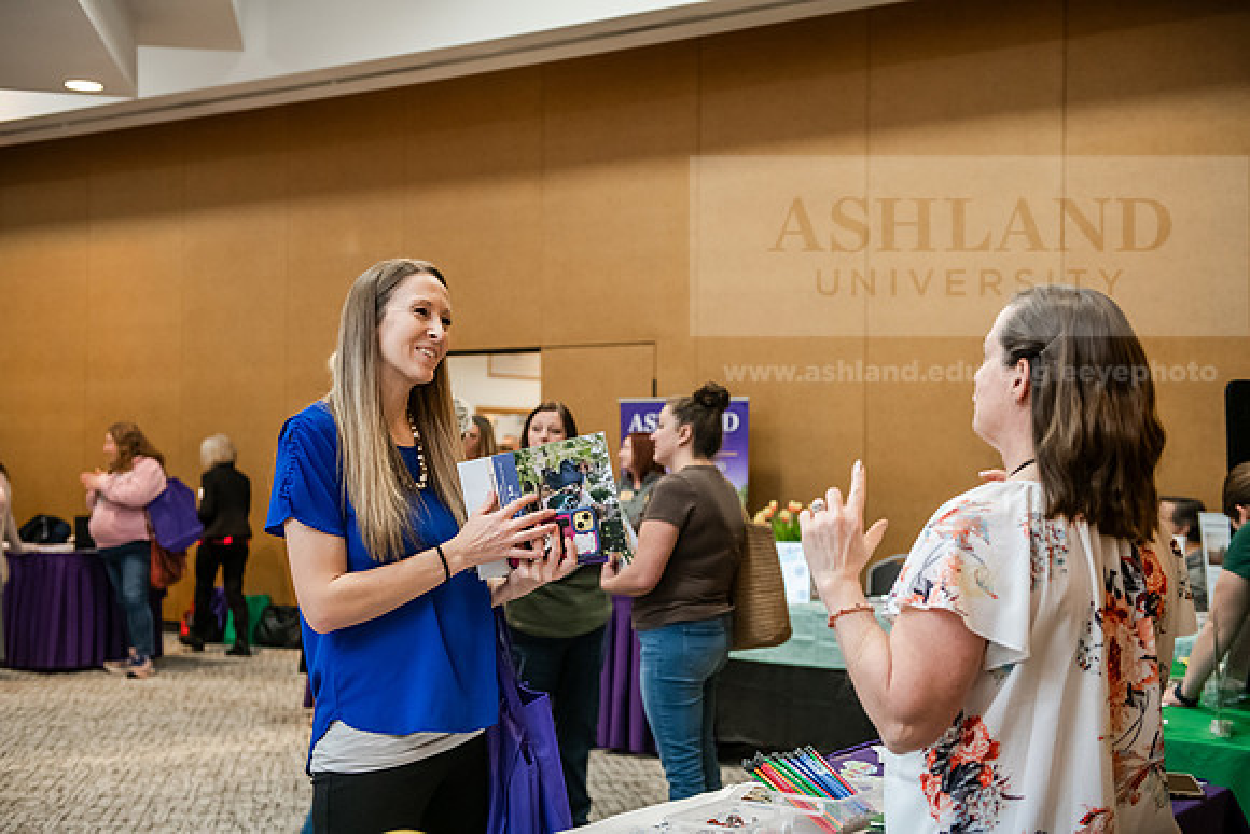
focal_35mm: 48
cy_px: 417
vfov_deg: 28.1
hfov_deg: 41.1
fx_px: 1667
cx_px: 625
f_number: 3.2
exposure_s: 1/125
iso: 2000
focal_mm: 48
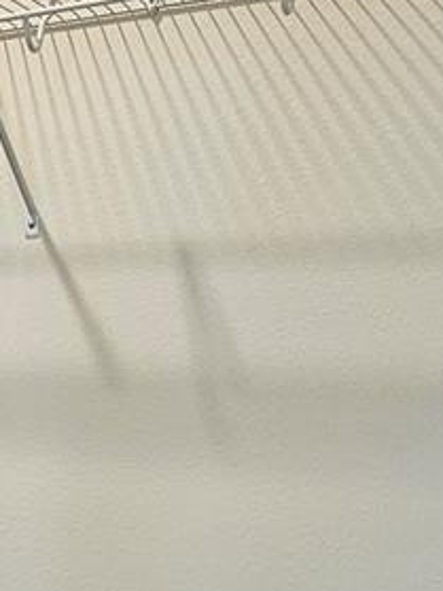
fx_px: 956
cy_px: 470
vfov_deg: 33.4
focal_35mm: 56
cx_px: -131
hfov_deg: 23.2
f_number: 2.2
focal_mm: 2.2
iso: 200
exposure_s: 1/60
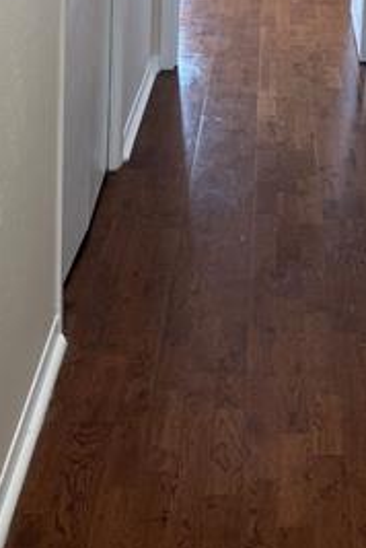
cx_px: 389
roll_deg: -4.6
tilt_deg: -11.3
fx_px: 1095
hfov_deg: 18.4
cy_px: -66
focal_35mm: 72
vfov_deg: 25.8
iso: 125
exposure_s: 1/120
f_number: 1.78
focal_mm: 6.76
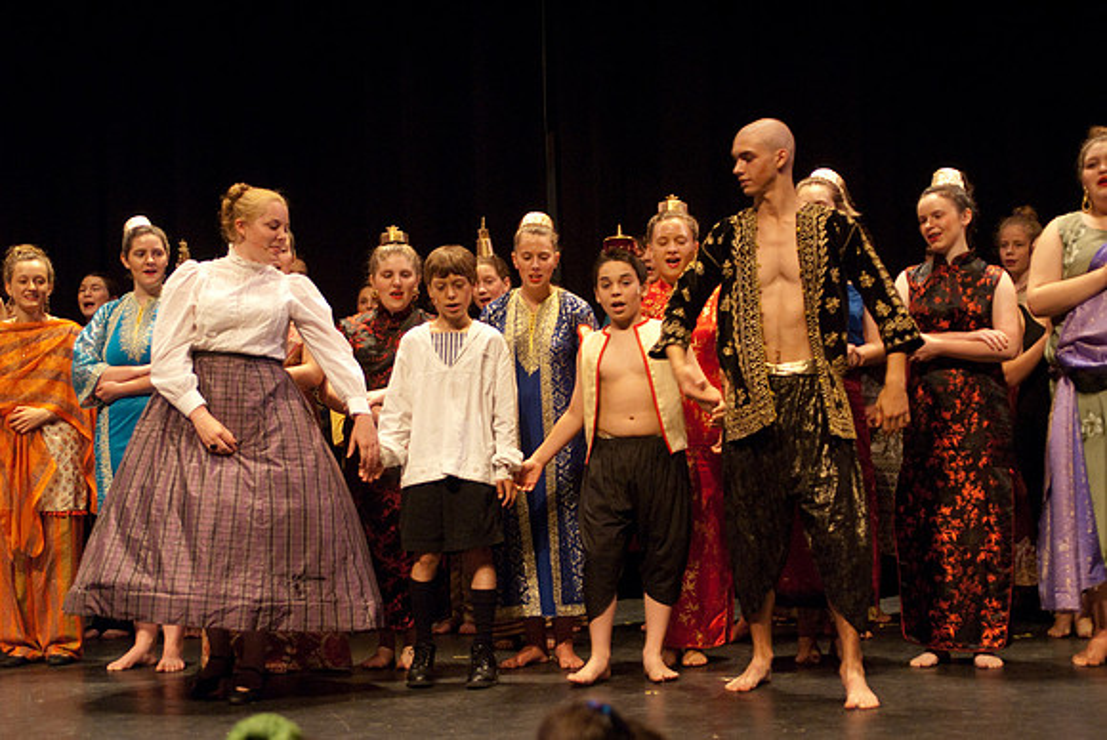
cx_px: 554
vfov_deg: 23.8
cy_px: 370
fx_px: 1754
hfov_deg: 35.0
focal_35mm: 57
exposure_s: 1/125
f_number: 2.8
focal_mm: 38
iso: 1000
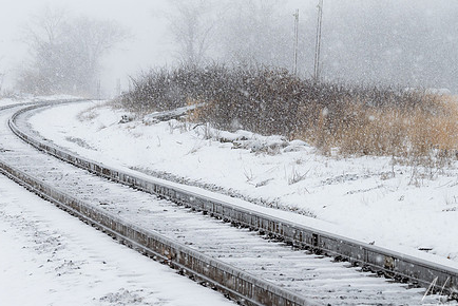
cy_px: 86
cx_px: 159
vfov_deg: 7.2
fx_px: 2419
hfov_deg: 10.8
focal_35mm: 190
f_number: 8
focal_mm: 84
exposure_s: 1/125
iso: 125
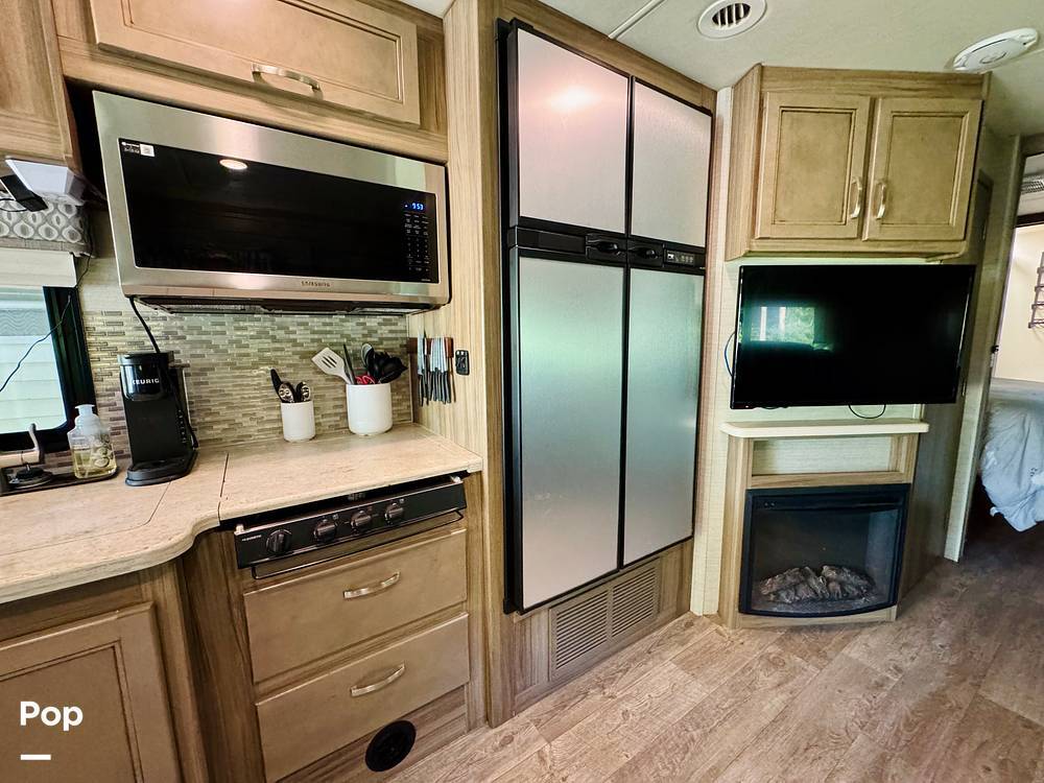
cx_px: 522
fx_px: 422
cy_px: 392
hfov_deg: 102.1
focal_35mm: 14
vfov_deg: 85.7
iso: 1000
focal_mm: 2.22
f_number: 2.2
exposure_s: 1/60
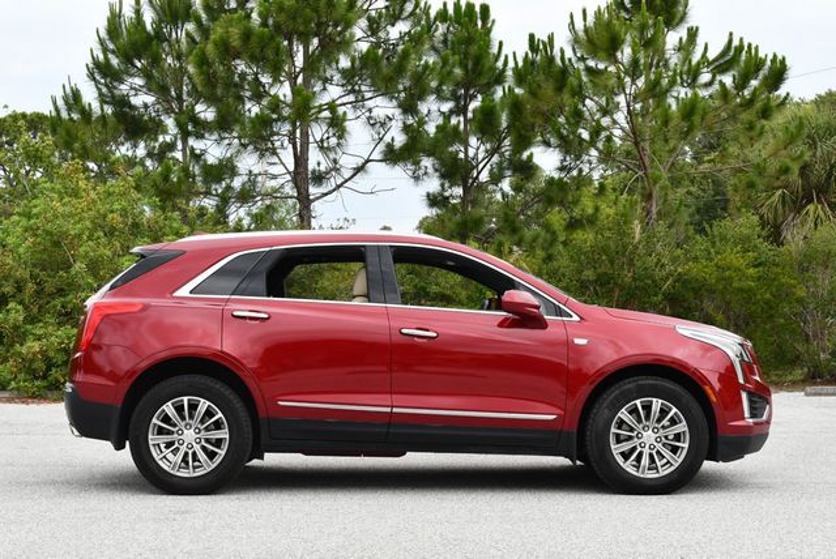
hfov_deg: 35.6
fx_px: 1302
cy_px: 280
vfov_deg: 24.2
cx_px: 418
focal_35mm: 56
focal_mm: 28
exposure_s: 1/250
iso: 200
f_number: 8
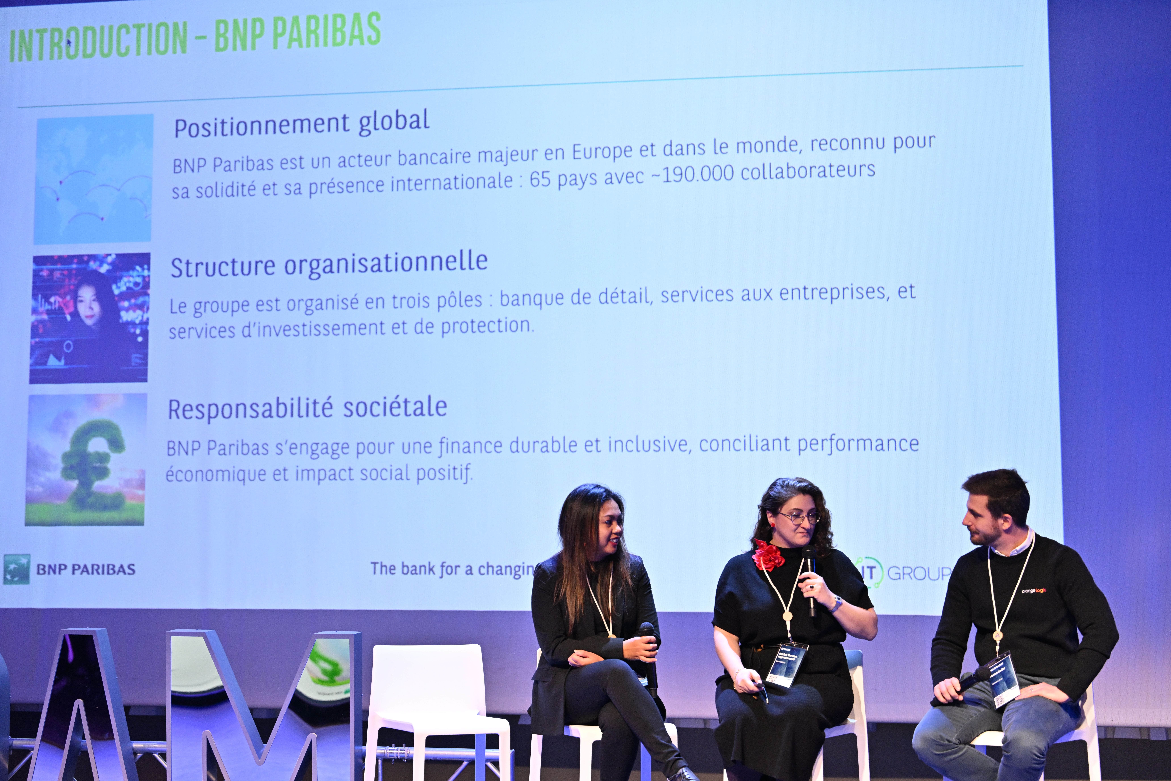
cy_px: 390
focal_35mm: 70
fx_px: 2277
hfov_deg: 28.8
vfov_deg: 19.5
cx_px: 586
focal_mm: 70
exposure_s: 1/200
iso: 1600
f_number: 2.8
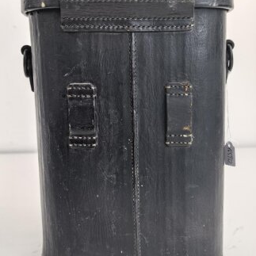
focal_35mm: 47
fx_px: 393
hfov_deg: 36.1
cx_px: 130
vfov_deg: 36.0
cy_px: 120
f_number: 2
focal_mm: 8.5
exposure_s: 1/1333
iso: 800
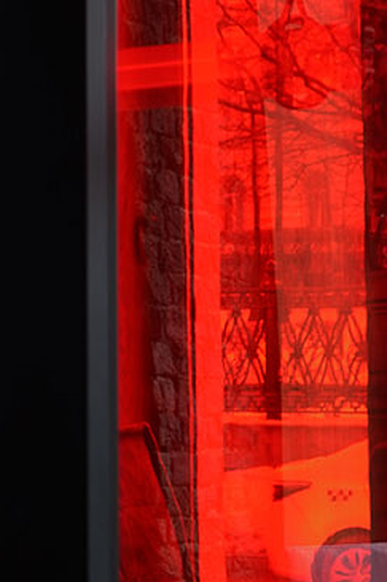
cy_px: 332
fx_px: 2485
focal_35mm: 154
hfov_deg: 8.9
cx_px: 94
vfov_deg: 13.3
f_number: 4
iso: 64
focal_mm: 39
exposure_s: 1/8
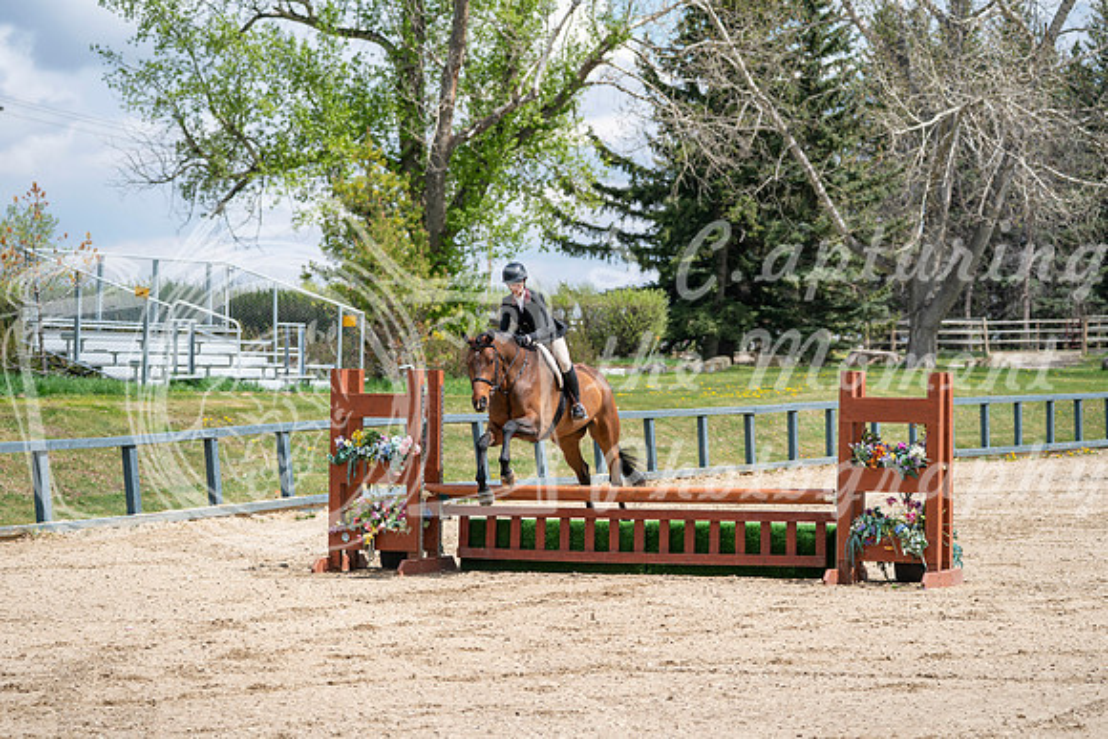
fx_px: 4402
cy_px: 370
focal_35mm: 143
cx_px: 554
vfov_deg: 9.6
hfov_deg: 14.3
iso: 100
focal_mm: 143
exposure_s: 1/500
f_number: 5.6
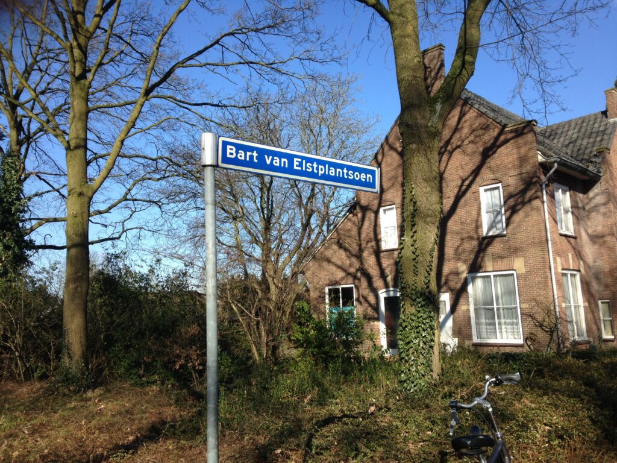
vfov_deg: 42.9
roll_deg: +2.1
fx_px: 588
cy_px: 232
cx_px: 308
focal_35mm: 33
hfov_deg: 55.4
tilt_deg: +7.4
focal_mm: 4.12
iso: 50
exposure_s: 1/935
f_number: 2.4
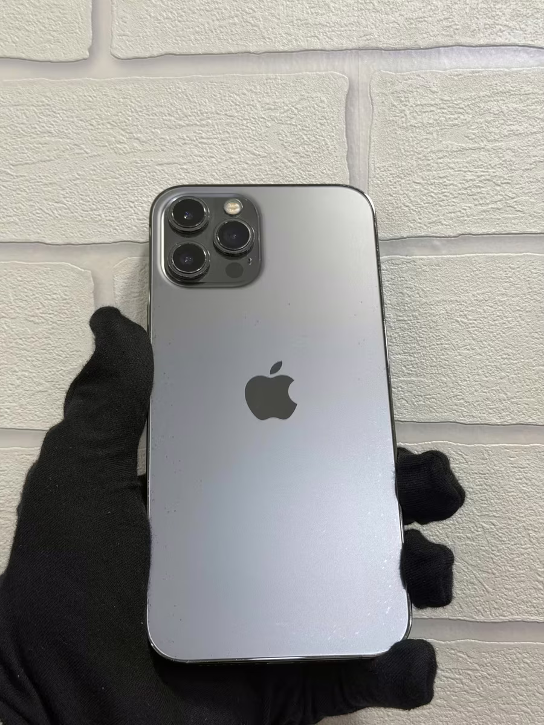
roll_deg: -0.2
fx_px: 1006
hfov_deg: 30.3
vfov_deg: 39.7
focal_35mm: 48
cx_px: 272
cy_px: 362
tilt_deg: +4.5
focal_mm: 6.76
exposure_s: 1/100
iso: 100
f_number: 1.78
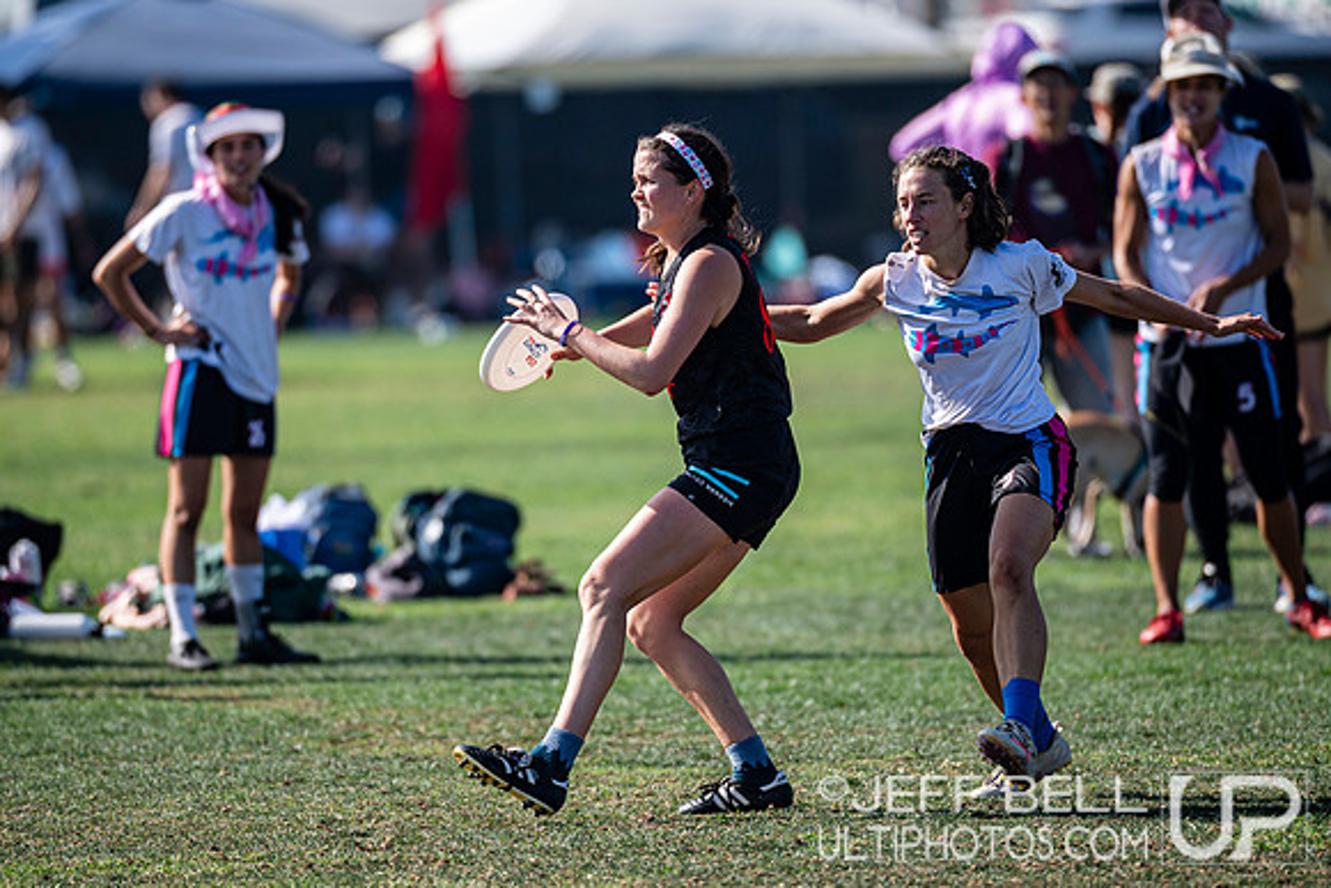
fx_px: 15427
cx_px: 667
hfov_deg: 4.9
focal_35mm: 417
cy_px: 426
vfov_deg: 3.3
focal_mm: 300
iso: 160
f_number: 3.2
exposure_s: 1/1600
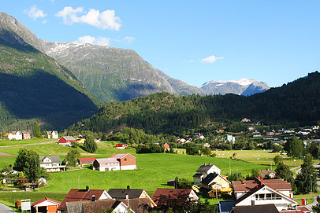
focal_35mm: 60
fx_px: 533
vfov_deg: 22.6
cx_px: 209
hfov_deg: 33.1
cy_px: 130
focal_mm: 28
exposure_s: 1/200
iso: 200
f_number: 10
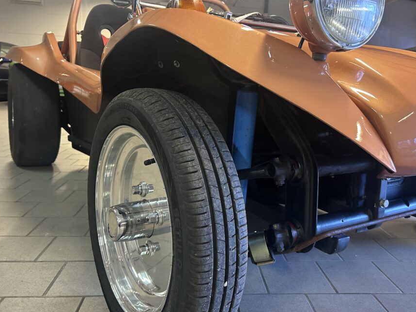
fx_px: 372
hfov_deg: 58.2
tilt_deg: -5.5
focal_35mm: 31
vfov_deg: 45.4
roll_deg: -2.4
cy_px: 145
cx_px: 233
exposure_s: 1/50
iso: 320
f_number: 1.5
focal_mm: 5.7
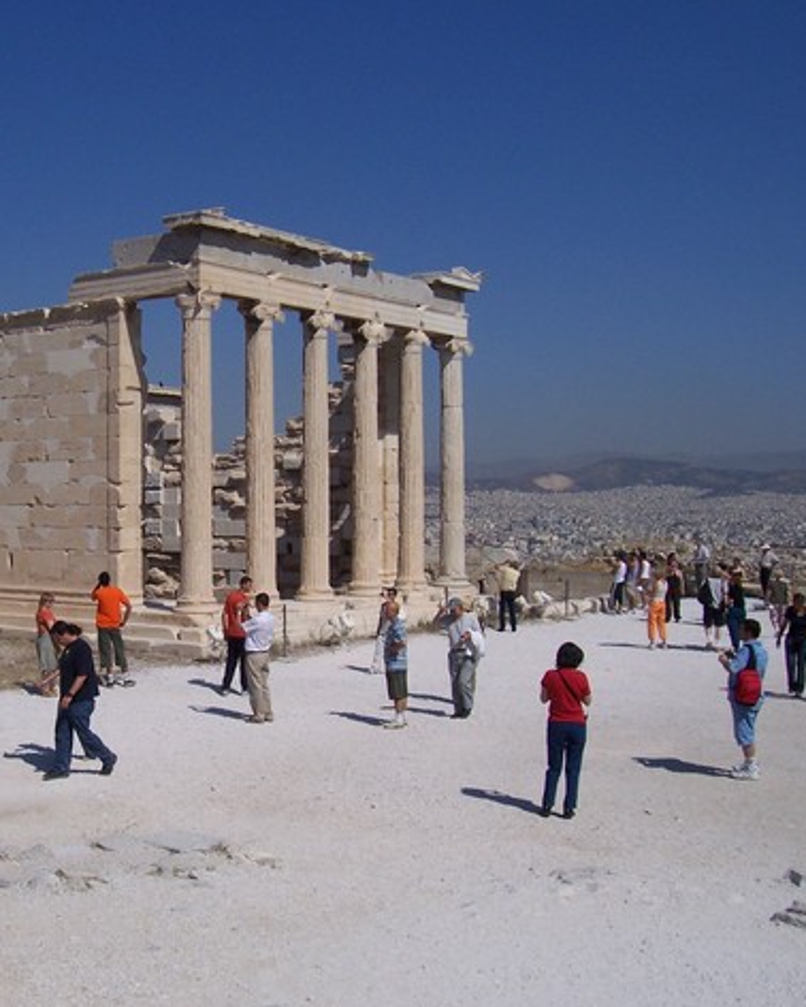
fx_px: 1341
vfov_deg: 41.1
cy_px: 504
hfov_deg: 32.6
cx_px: 171
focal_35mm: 45
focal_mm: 5.6
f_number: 5.6
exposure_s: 1/1500
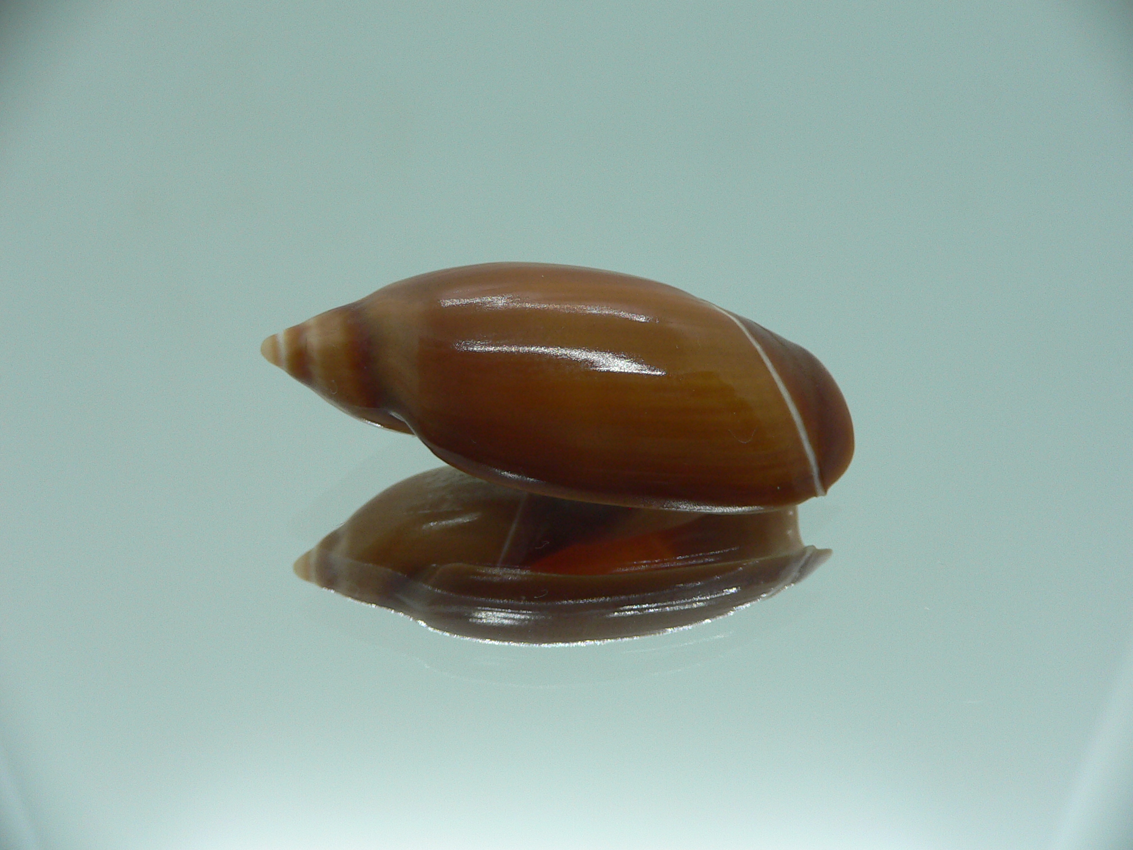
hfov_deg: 52.6
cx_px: 566
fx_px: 1146
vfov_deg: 40.7
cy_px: 425
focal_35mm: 35
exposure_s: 1/60
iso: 100
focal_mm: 4.6
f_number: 2.8
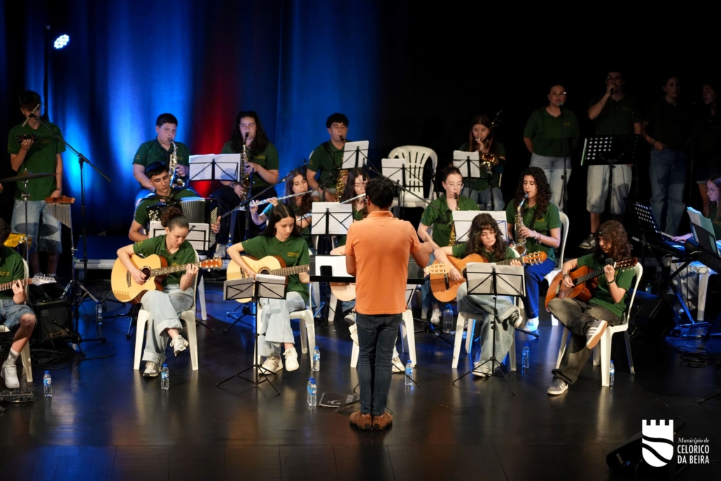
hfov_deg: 19.5
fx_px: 2103
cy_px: 240
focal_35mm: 105
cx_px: 360
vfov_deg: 13.0
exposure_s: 1/160
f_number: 4
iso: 4000
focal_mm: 105
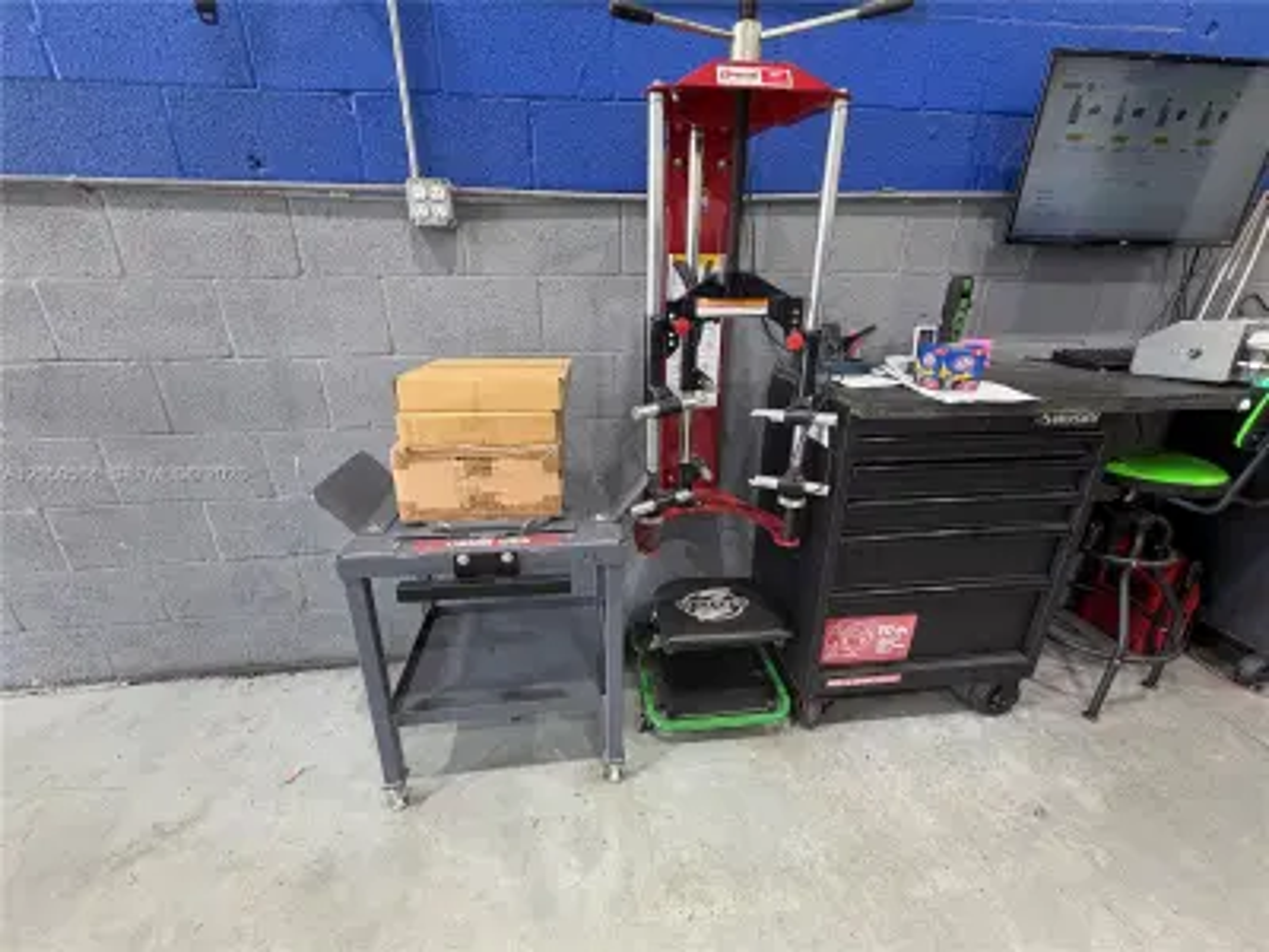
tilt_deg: -20.1
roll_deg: +0.3
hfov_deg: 102.1
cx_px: 634
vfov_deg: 85.7
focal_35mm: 14
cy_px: 476
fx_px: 513
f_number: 2.2
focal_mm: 2.22
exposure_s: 1/120
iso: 160
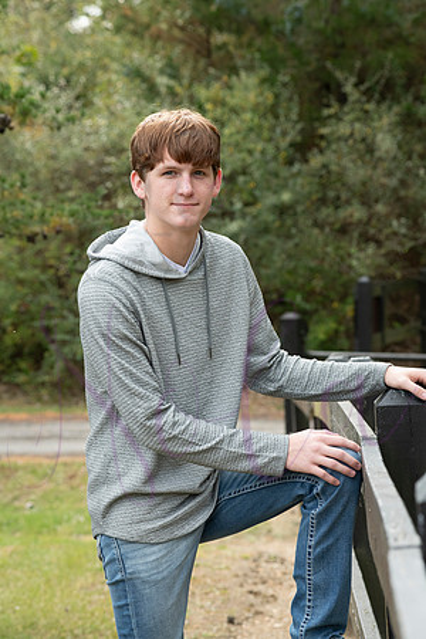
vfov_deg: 18.3
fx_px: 1988
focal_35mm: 112
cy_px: 320
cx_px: 213
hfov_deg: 12.2
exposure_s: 1/400
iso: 800
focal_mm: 112
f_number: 8
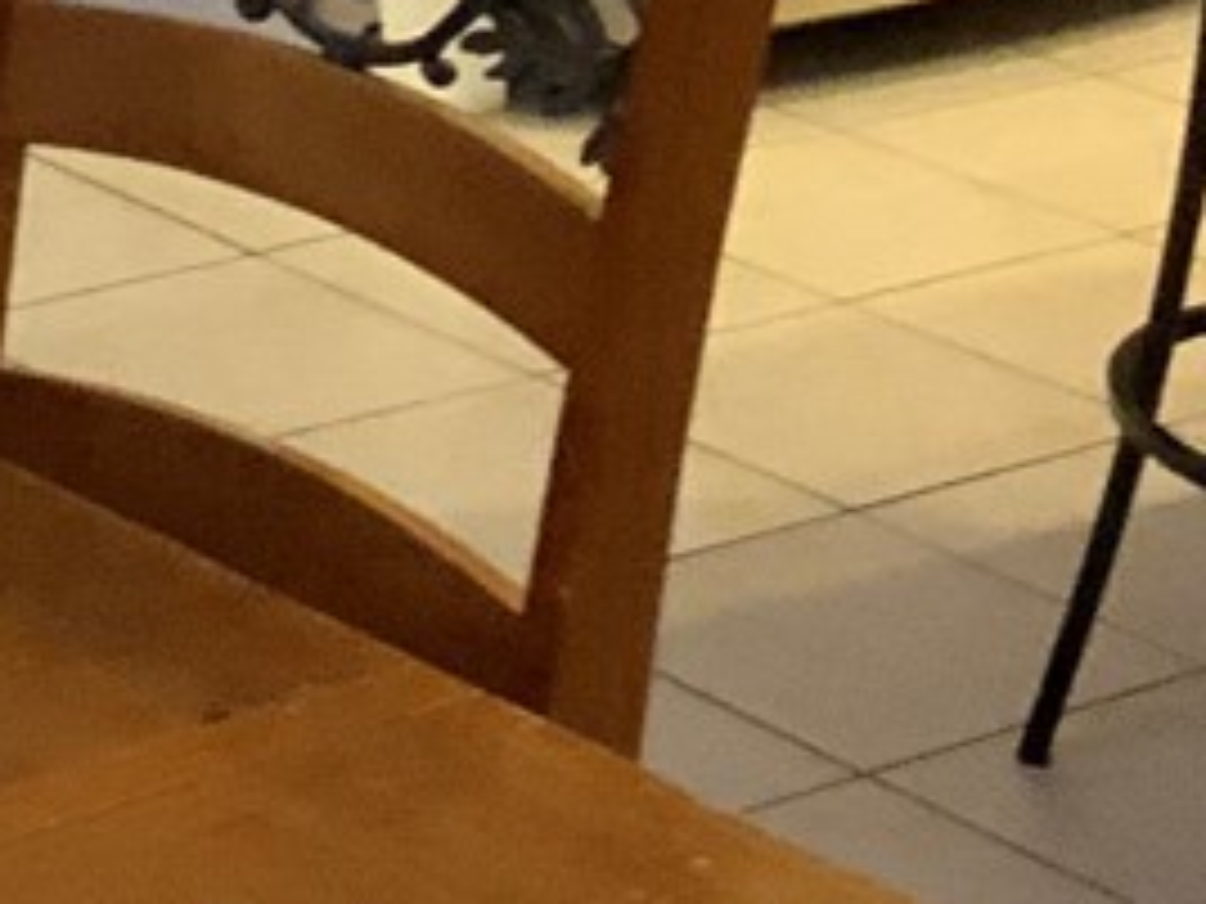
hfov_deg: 11.1
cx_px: -450
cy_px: -1219
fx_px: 6027
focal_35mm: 173
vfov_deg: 8.0
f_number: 1.8
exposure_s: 1/38
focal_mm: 3
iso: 320
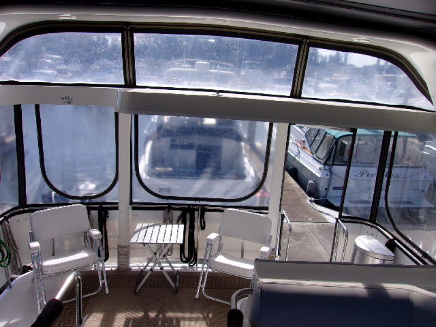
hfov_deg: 65.3
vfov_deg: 51.4
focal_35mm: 27
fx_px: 340
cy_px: 164
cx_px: 218
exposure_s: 1/140
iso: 80
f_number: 10.4
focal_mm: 4.9
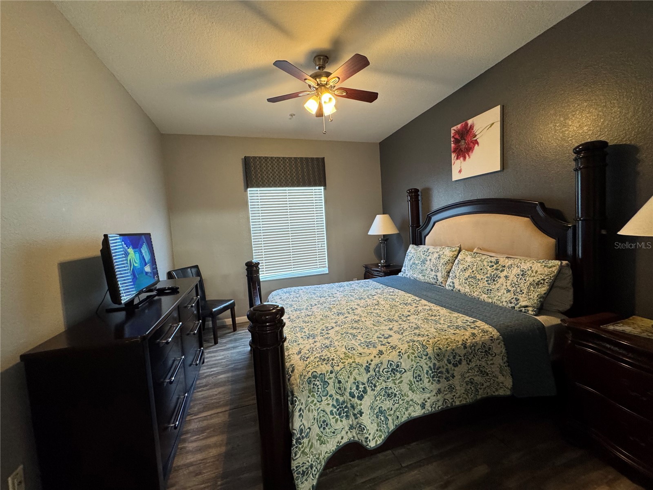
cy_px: 245
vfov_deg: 85.7
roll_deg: +3.5
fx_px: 264
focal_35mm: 14
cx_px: 326
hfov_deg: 102.1
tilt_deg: -4.2
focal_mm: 2.22
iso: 400
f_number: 2.2
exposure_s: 1/60
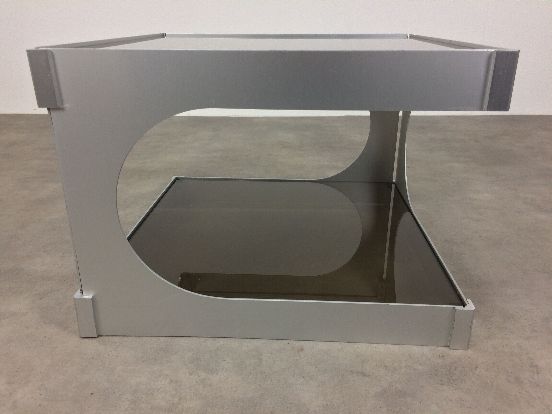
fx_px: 462
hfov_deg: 61.7
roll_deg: -0.7
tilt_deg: -20.8
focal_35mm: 29
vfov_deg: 48.2
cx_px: 276
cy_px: 207
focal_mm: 4.15
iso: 64
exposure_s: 1/33
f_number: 2.2
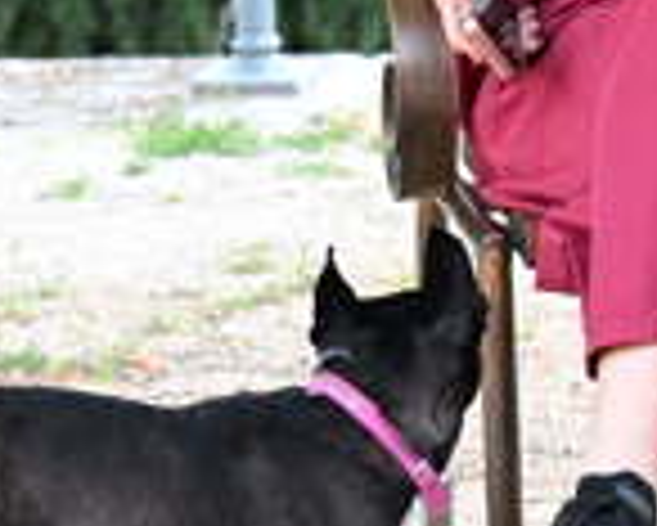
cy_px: 49
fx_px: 6732
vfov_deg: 4.5
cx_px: 1089
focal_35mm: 346
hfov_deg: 5.5
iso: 2500
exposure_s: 1/320
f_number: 4.5
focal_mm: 78
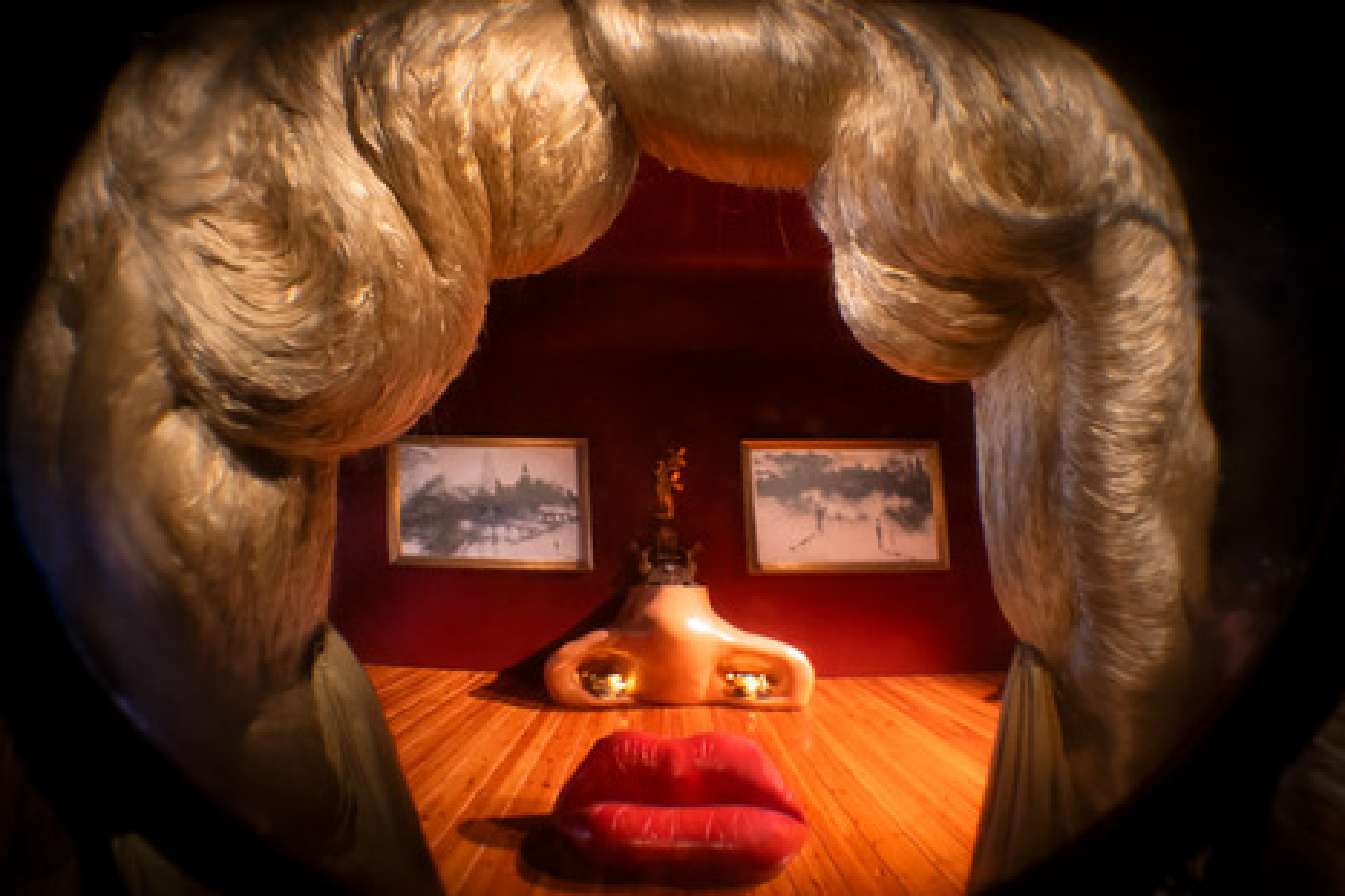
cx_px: 672
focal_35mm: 30
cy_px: 448
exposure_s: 1/30
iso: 3200
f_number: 5.6
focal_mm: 30
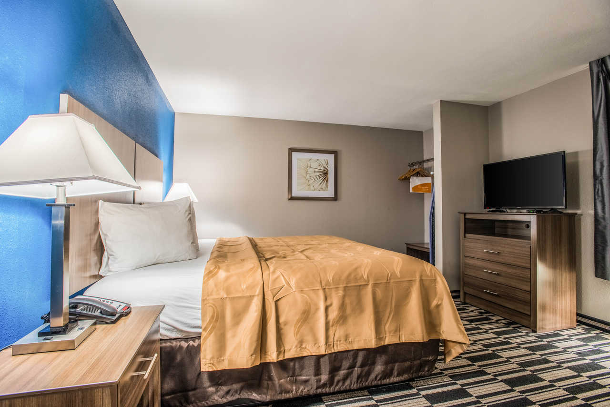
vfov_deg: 70.5
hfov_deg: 93.3
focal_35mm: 17
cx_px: 305
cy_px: 204
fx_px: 288
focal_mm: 17
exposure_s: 1/40
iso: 400
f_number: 8
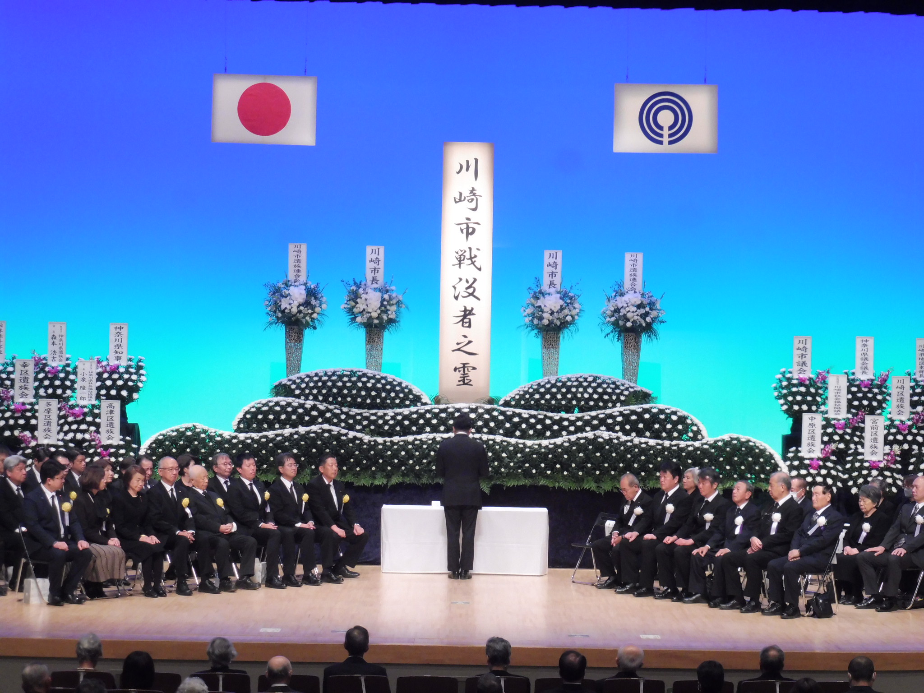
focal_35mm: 90
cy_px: 346
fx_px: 2402
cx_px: 462
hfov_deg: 21.8
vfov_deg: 16.4
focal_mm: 16.1
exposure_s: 1/40
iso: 400
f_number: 5.2
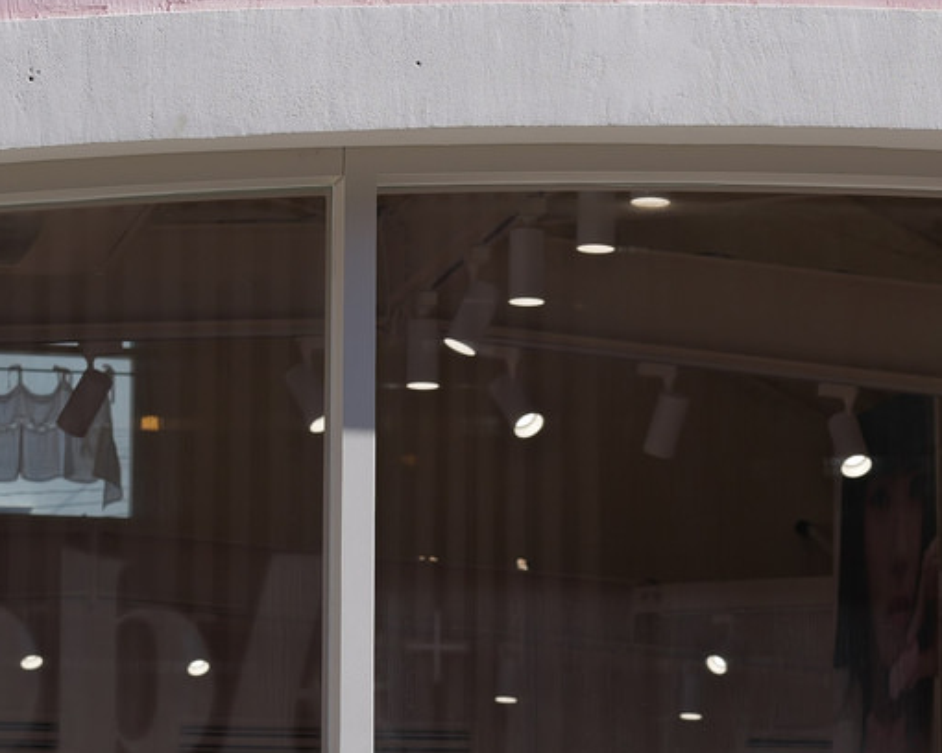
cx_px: 685
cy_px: 514
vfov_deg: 9.5
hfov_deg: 11.9
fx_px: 4516
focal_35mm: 162
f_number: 5
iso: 100
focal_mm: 43
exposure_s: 1/500
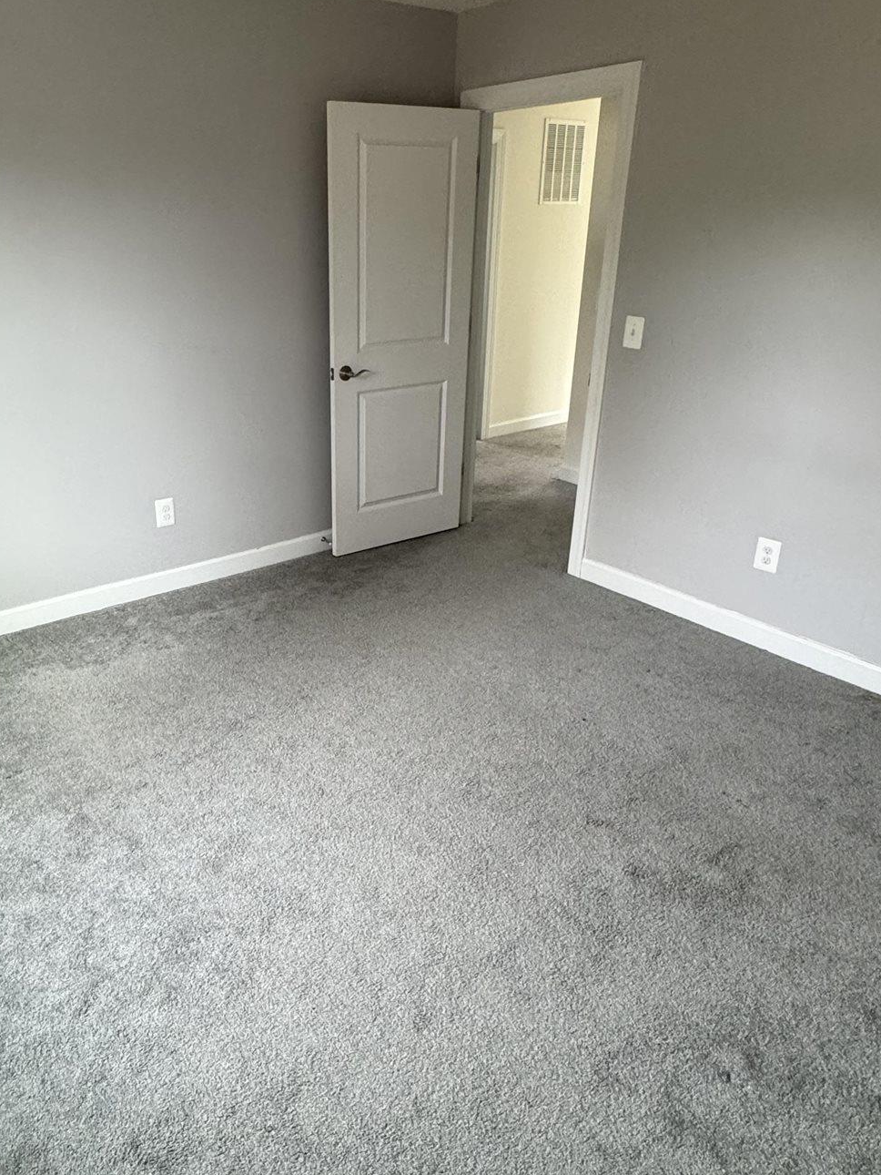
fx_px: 848
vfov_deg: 69.4
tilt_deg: -23.0
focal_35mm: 25
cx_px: 327
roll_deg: +1.0
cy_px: 588
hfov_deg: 54.2
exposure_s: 1/99
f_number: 2.2
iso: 320
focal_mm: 2.22
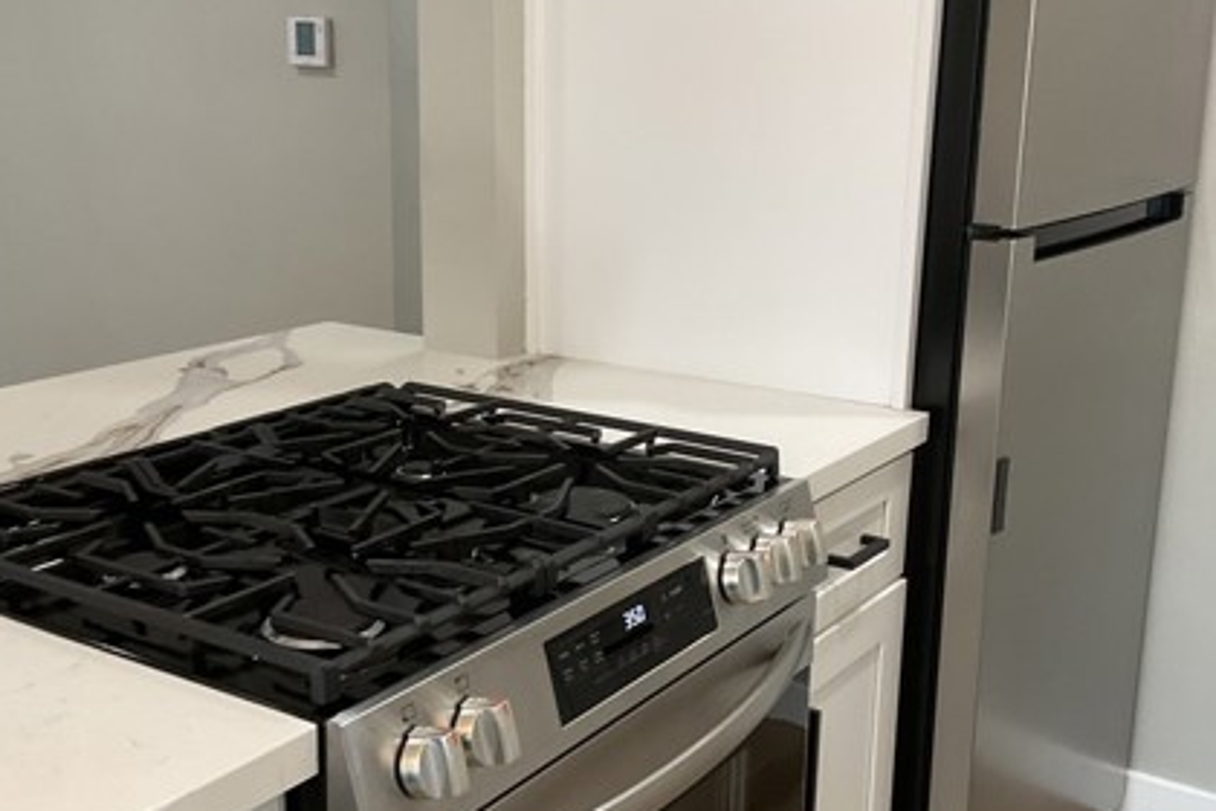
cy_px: 432
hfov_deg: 42.7
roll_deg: +0.5
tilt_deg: -14.1
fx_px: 1554
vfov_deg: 29.2
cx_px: 576
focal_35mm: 46
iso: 64
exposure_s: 1/60
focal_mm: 3
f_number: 1.8
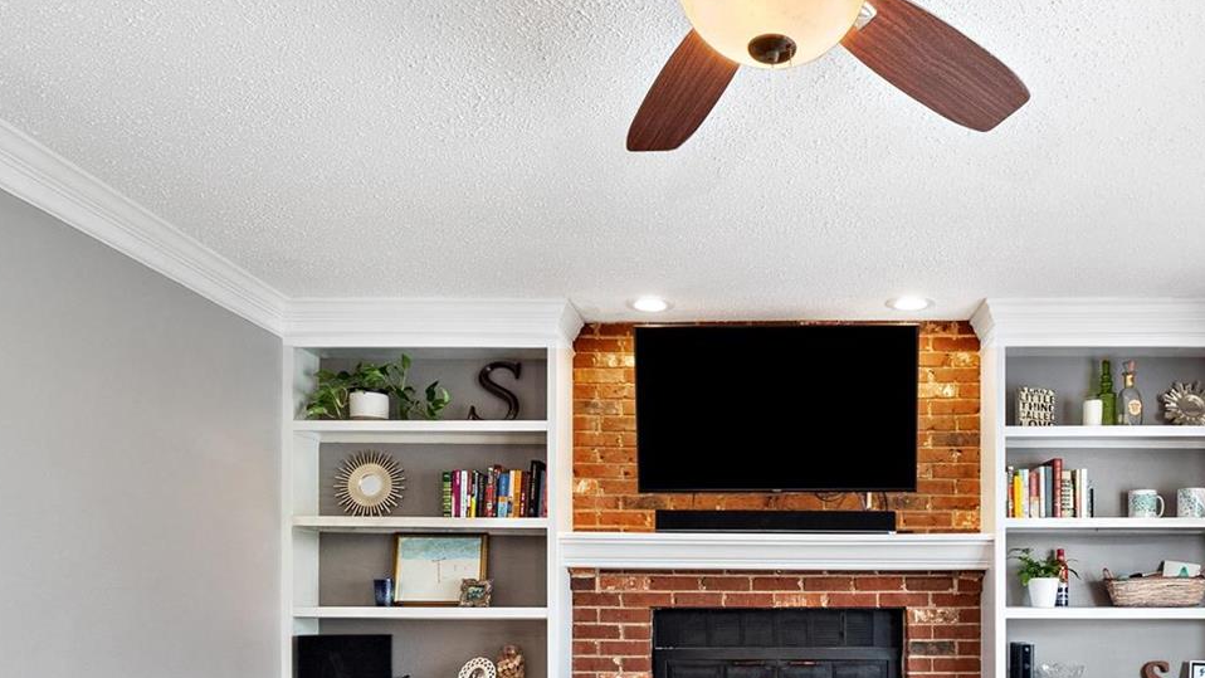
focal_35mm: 28
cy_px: 616
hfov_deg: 66.7
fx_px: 895
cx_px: 766
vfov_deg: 38.5
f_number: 7.1
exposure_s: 1/125
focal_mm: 8
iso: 400
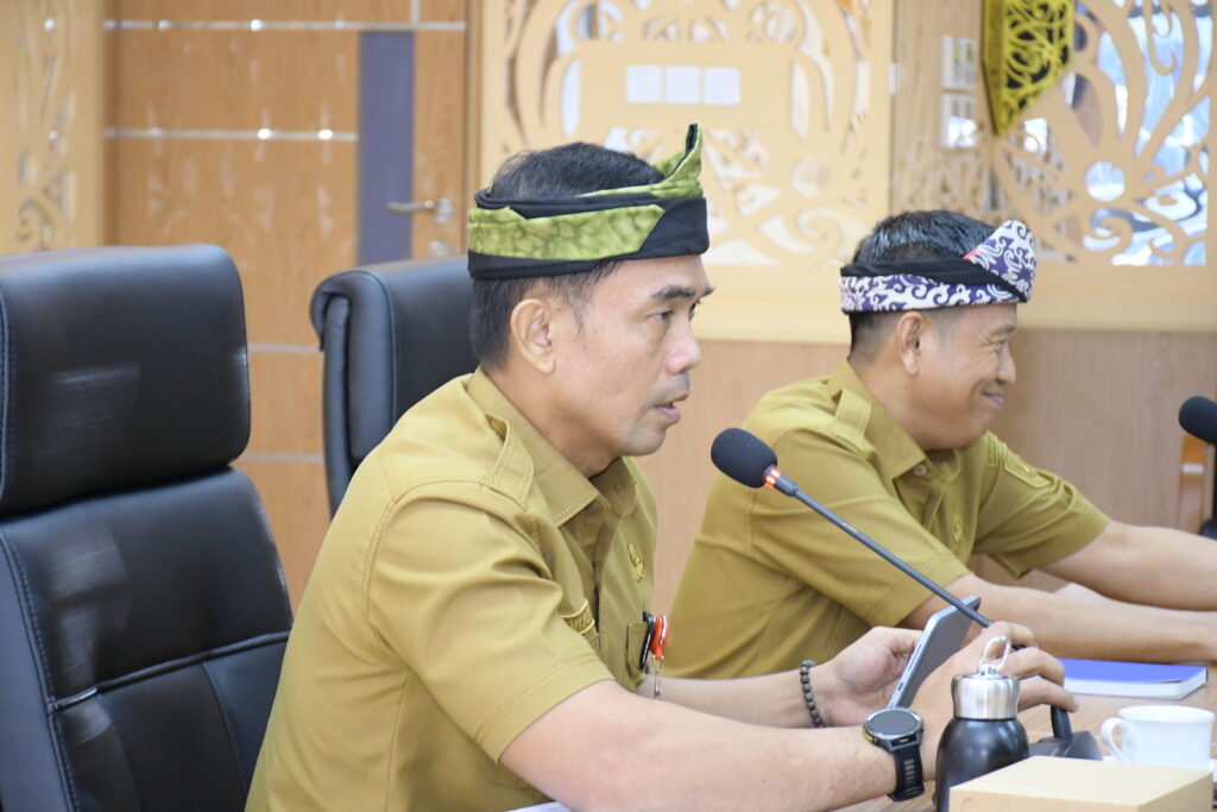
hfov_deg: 17.1
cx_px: 608
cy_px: 406
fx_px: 4057
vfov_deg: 11.4
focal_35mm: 120
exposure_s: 1/100
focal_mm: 80
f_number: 6.3
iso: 3200
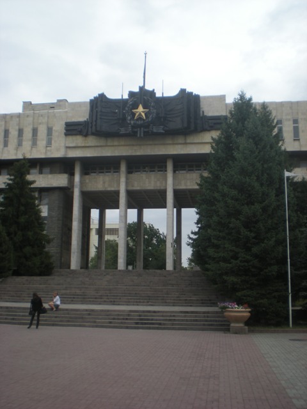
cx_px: 154
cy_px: 204
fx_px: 449
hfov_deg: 37.7
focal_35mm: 38
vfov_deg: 49.0
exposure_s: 1/97.2
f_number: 3.1
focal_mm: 6.3
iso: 64
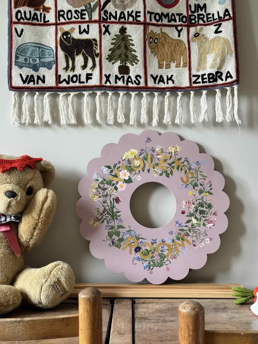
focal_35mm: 48
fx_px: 477
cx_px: 129
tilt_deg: +0.1
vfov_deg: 39.7
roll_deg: -0.6
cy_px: 172
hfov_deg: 30.3
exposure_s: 1/60
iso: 160
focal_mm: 6.76
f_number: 1.78
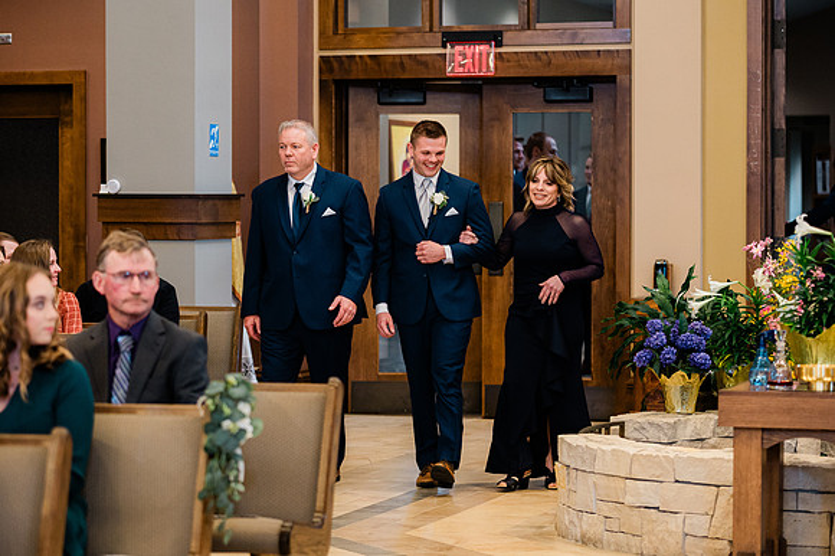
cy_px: 278
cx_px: 374
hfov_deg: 18.2
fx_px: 2599
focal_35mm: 112
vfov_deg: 12.2
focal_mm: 98
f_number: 2.8
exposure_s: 1/250
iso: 1600
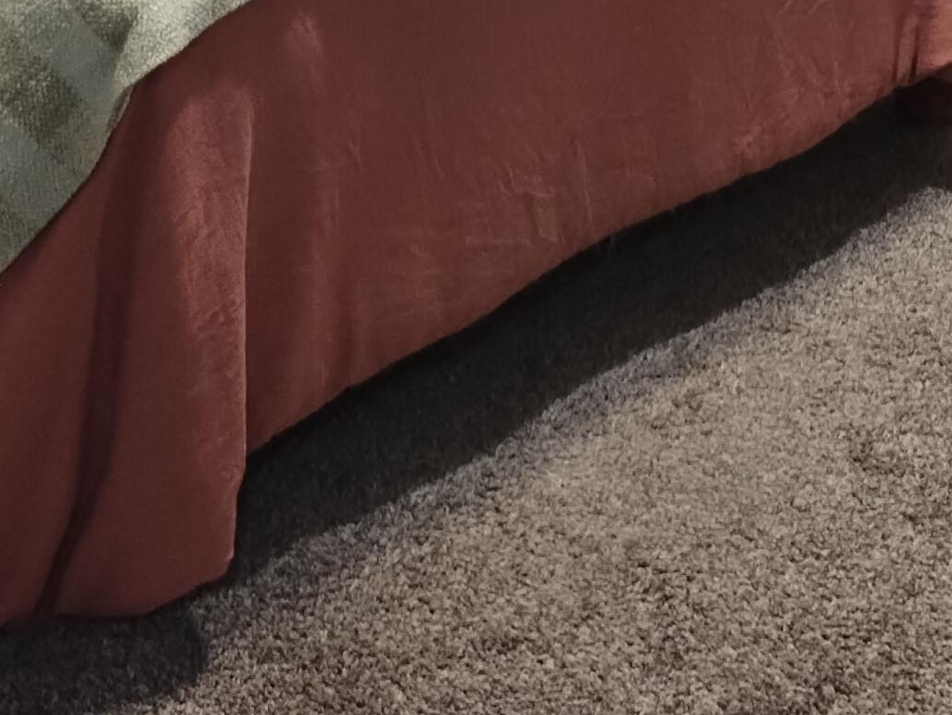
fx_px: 2008
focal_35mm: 73
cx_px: 721
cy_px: -257
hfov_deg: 26.3
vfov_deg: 18.5
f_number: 1.7
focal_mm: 4.71
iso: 406
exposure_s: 1/30
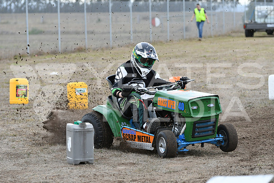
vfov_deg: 6.8
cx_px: 137
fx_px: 1538
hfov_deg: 10.2
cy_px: 92
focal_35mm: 202
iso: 800
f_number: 5
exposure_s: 1/1250
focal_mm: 135
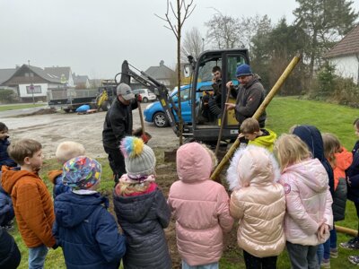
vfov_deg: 53.1
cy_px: 134
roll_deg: +2.7
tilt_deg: -9.8
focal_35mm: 26
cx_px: 180
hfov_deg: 67.3
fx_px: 270
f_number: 1.8
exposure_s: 1/120
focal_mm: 4.25
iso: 125
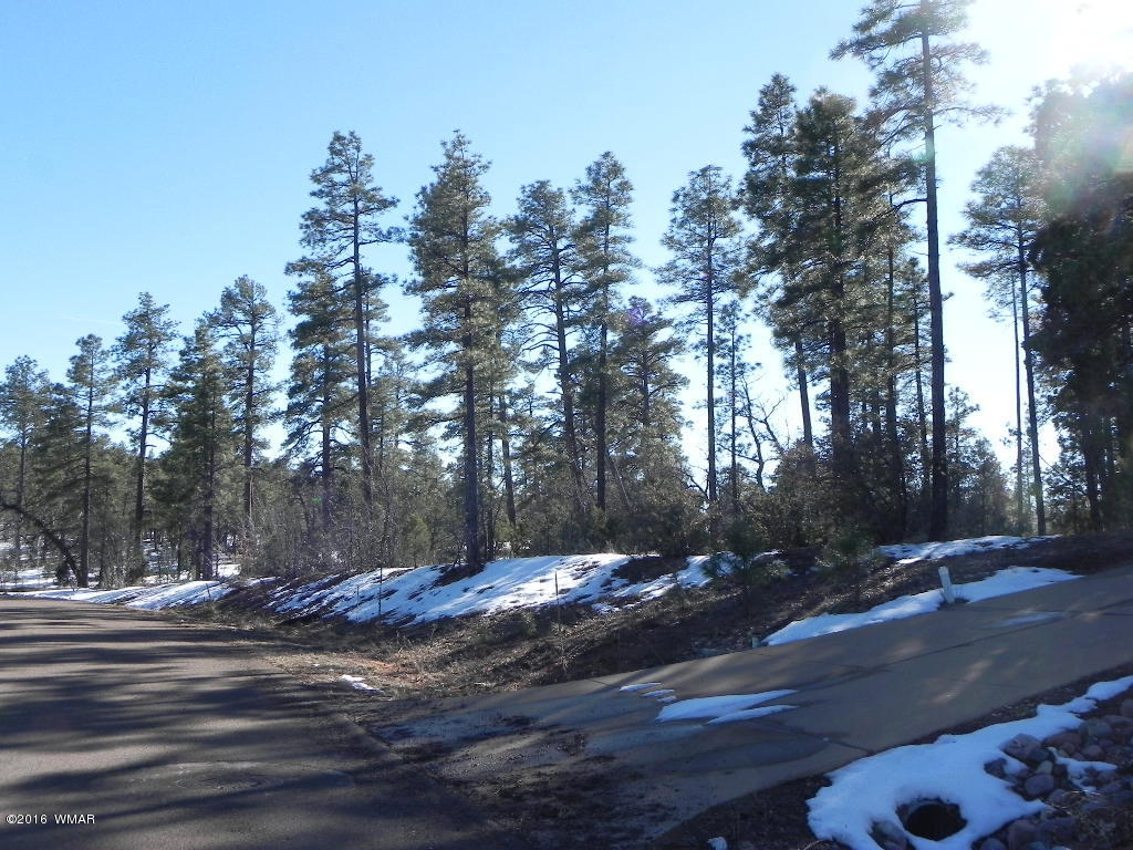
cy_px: 425
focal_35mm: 37
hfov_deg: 50.1
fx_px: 1211
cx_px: 566
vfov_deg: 38.7
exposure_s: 1/317
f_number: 6.3
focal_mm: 6.6
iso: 160
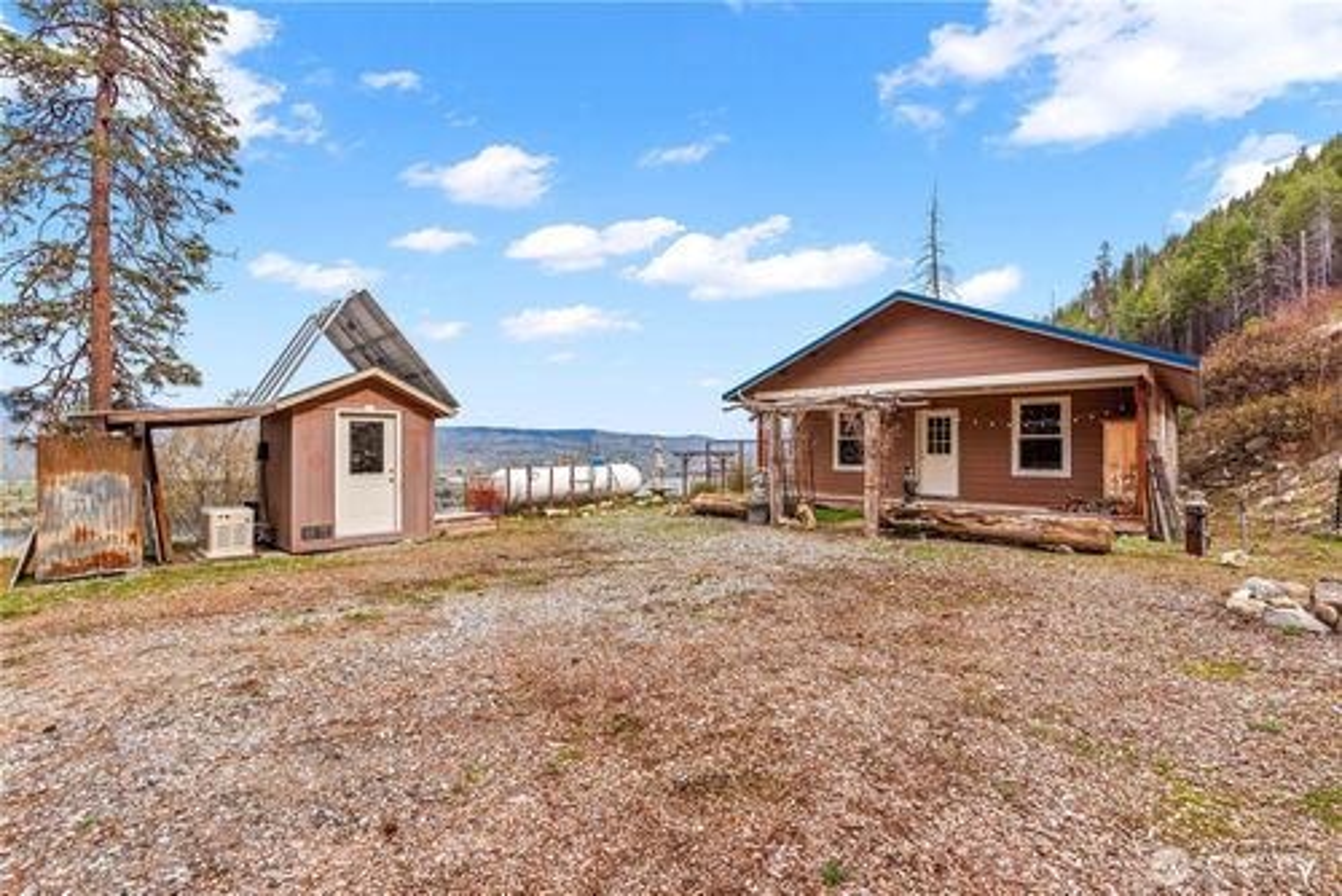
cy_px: 448
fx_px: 559
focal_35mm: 15
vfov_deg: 77.4
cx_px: 671
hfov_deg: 100.4
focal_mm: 15
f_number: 8
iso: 100
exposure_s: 1/1250
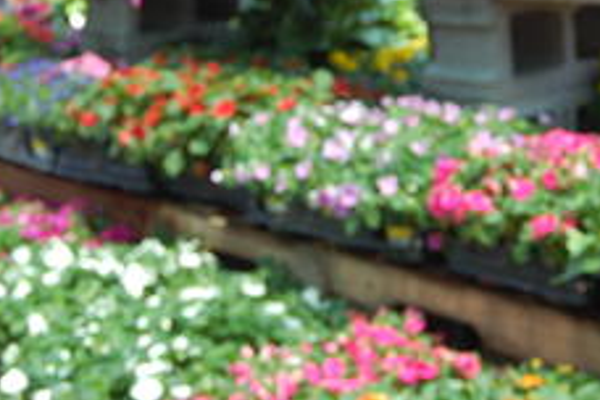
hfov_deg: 21.2
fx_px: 1600
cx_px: 342
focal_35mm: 96
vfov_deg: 14.2
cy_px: 117
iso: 200
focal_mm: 31
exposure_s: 1/160
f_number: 6.3
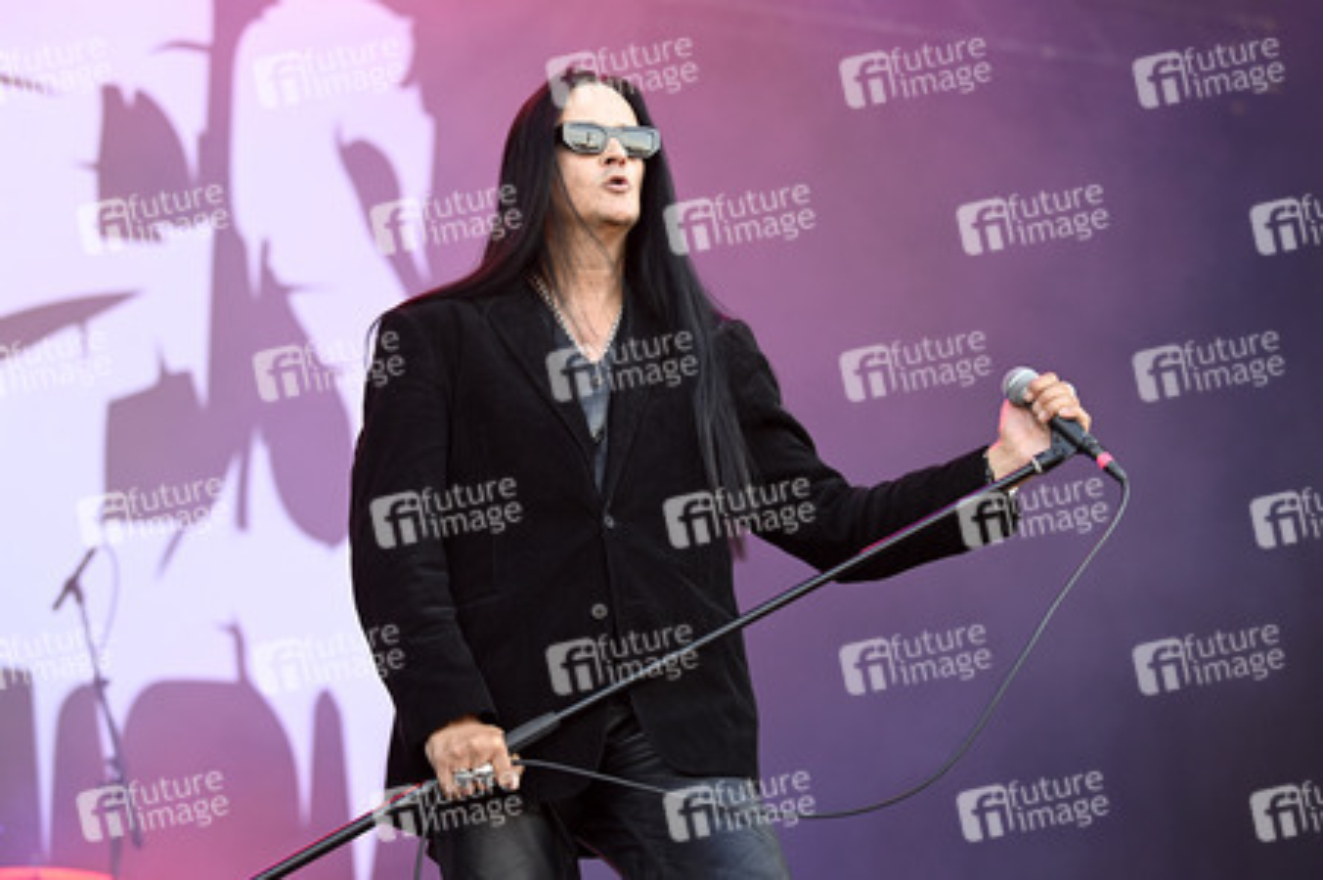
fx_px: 3305
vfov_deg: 15.2
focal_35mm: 90
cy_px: 440
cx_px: 662
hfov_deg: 22.6
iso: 320
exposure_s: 1/400
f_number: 2.8
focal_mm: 90
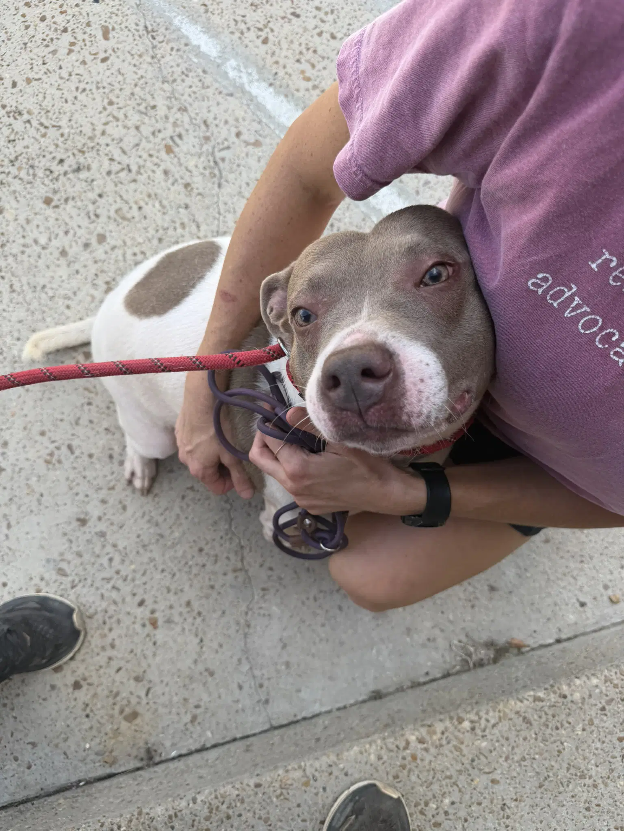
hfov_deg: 56.8
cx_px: 312
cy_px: 416
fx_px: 577
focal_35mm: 24
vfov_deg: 71.6
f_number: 1.78
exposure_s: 1/1437
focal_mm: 6.76
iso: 100
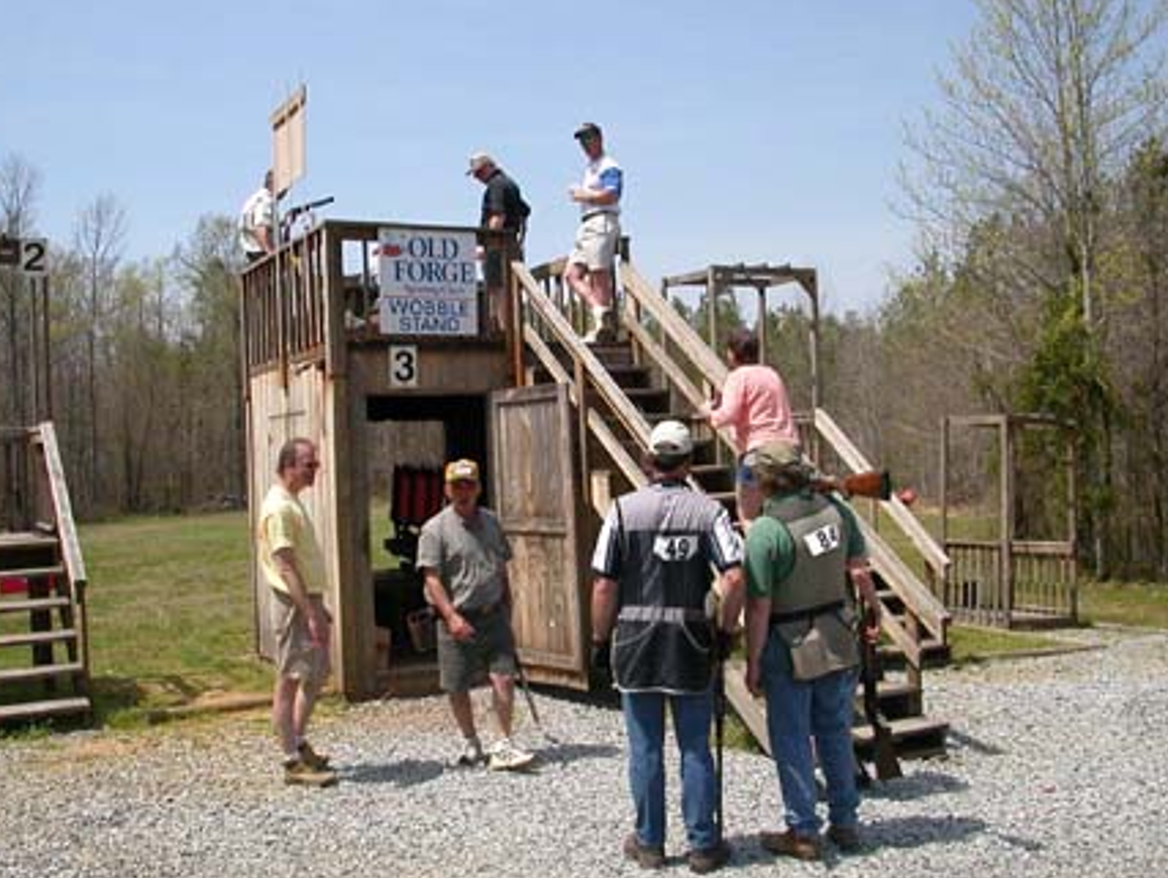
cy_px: 454
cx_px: 577
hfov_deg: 47.8
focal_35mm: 39
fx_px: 1317
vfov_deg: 36.9
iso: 100
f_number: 4.5
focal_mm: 5.6
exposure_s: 1/654
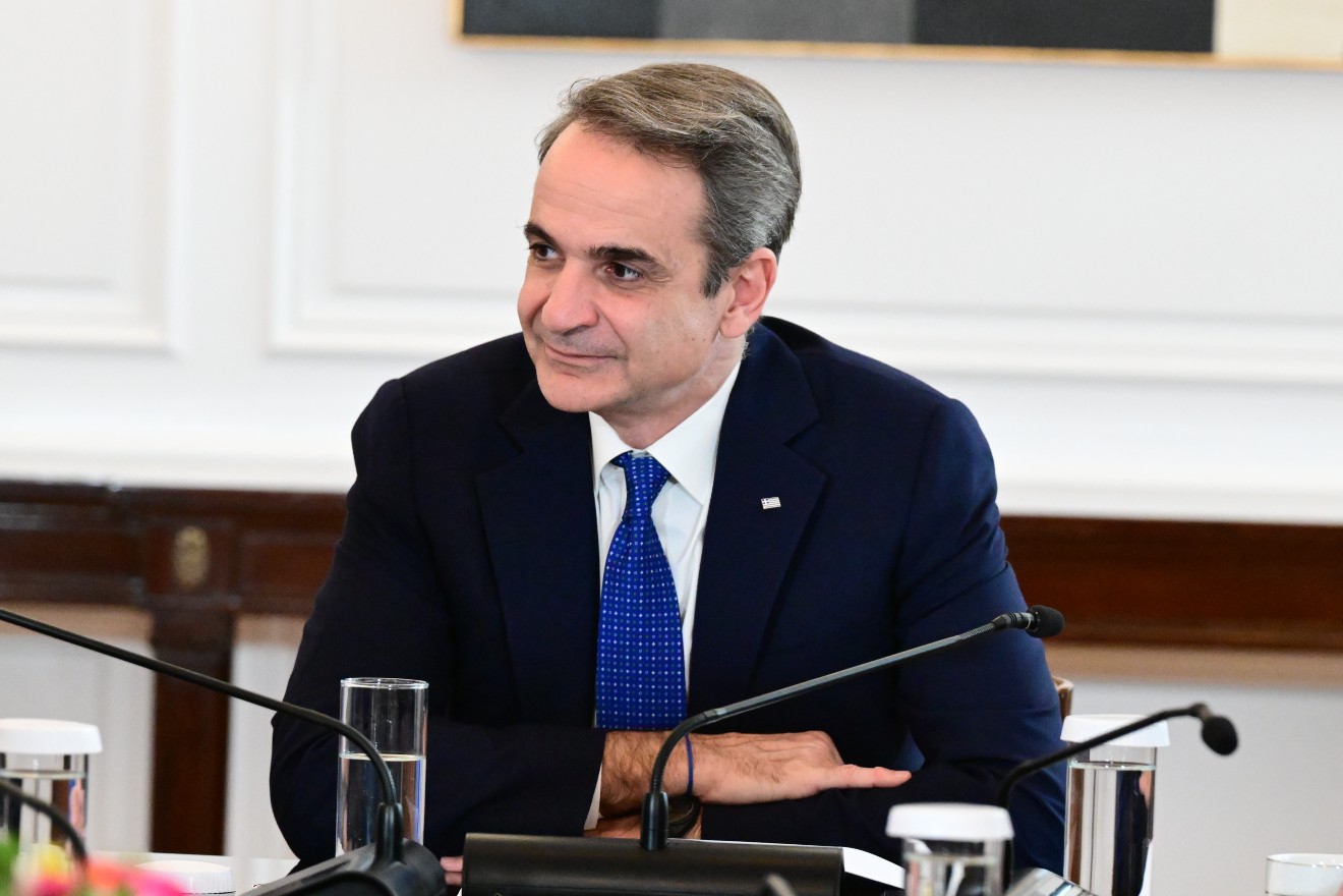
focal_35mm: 300
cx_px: 672
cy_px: 448
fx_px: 11191
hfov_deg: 6.9
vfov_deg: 4.6
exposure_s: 1/640
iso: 10000
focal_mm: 200
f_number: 5
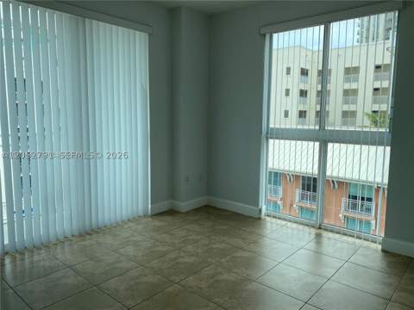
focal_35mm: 26
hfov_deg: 67.3
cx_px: 207
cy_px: 155
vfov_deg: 53.1
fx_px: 311
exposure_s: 1/1218
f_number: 1.8
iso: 32
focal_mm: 4.25
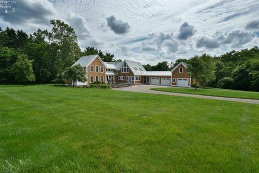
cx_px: 130
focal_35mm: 17
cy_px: 86
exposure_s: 1/80
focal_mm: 17
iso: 200
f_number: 22
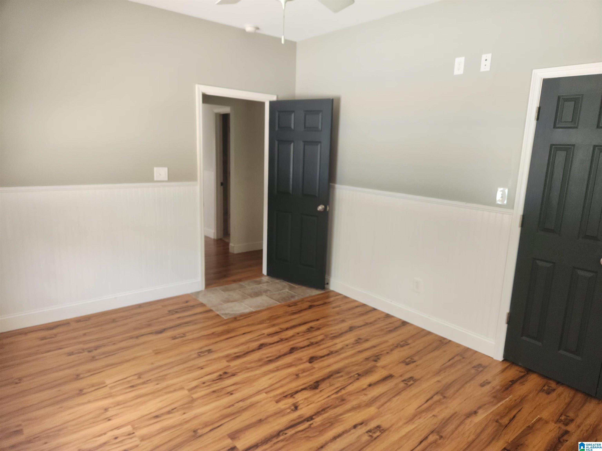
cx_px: 301
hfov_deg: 73.9
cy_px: 226
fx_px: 400
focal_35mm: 23
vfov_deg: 58.9
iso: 64
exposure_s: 1/60
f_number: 1.8
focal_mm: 5.4
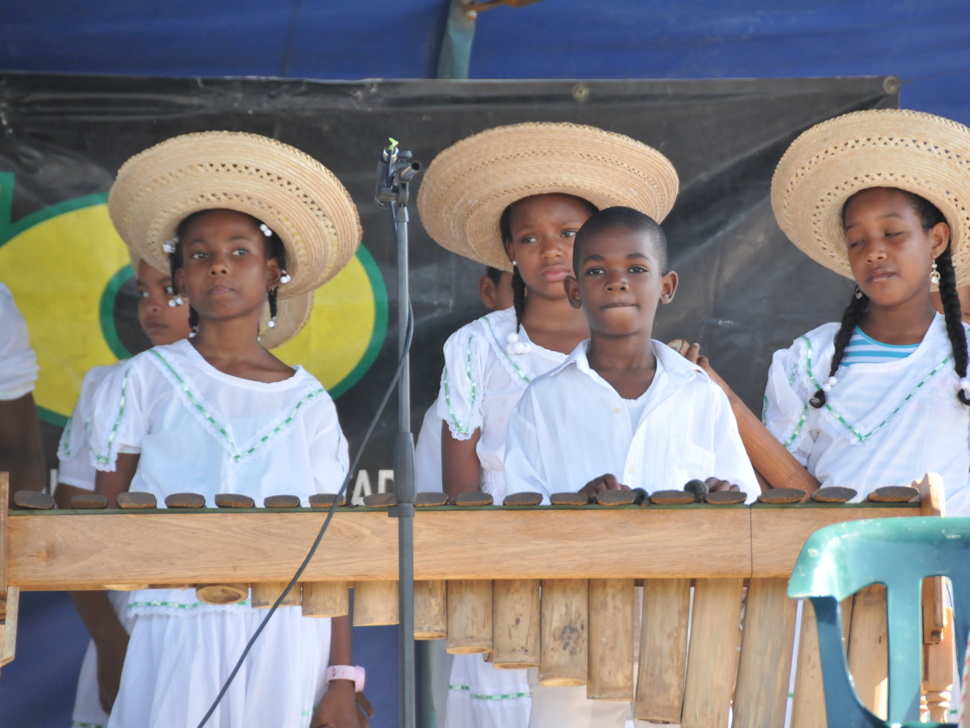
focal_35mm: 326
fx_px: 9135
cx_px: 544
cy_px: 364
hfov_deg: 6.1
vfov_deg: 4.6
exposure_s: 1/320
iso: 800
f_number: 5.6
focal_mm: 200
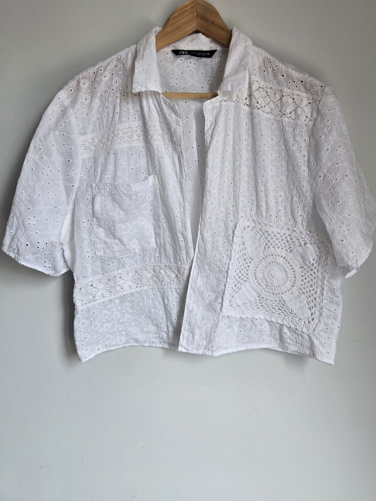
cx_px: 188
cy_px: 250
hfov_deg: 58.9
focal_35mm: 23
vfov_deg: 73.9
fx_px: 333
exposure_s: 1/182
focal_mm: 5.4
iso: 64
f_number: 1.8
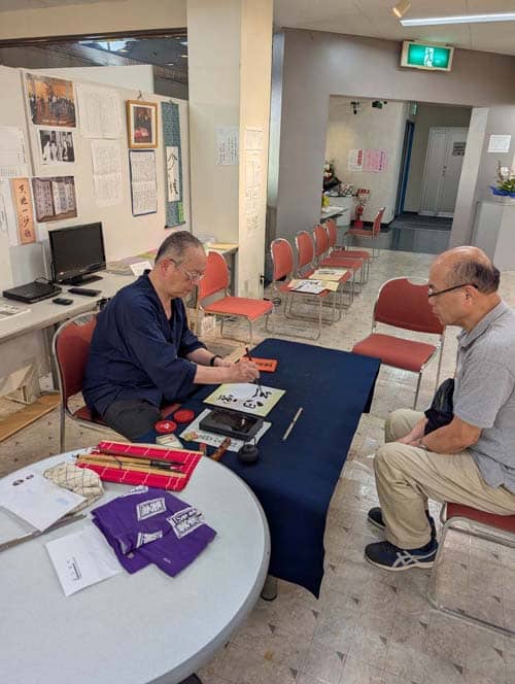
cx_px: 258
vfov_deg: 71.5
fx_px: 475
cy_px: 342
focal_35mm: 24
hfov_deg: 56.9
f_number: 1.68
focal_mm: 6.9
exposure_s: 1/179
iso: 21
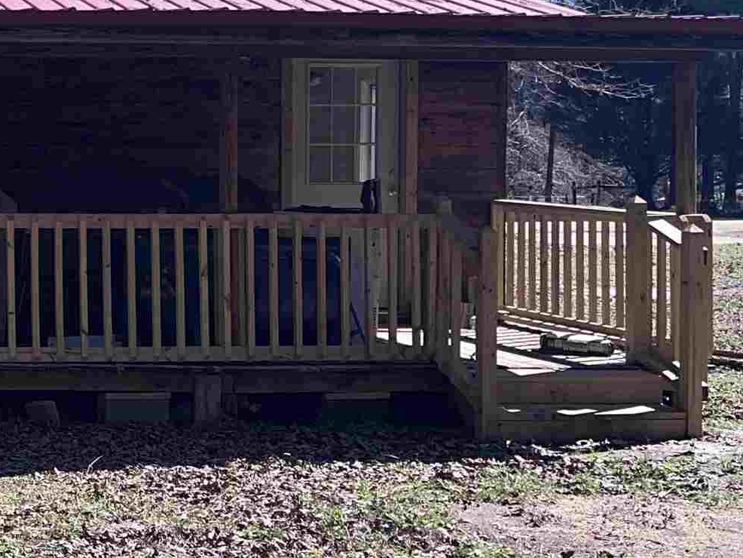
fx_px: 1739
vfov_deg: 18.2
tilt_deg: -2.0
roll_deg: -0.6
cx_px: -209
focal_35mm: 81
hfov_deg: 21.8
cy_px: 191
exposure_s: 1/2083
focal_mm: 5.7
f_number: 1.5
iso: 32
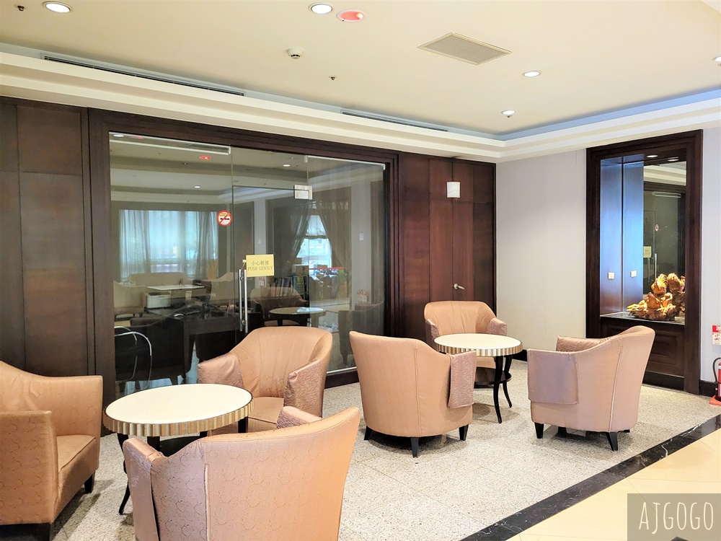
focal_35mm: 26
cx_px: 360
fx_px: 542
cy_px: 270
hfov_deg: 67.3
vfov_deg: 53.1
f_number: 1.8
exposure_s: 1/24
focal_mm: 5.4
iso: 800
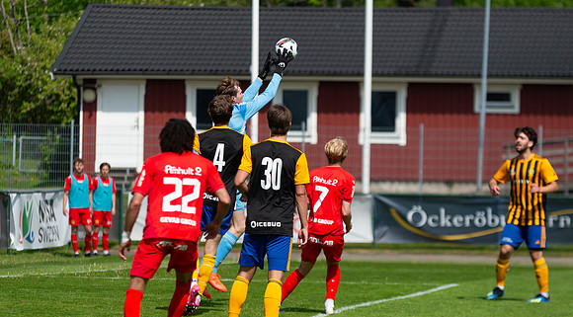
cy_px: 133
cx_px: 267
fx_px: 3736
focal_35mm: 247
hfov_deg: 8.8
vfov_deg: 4.9
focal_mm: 160
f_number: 3.2
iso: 100
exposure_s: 1/2000
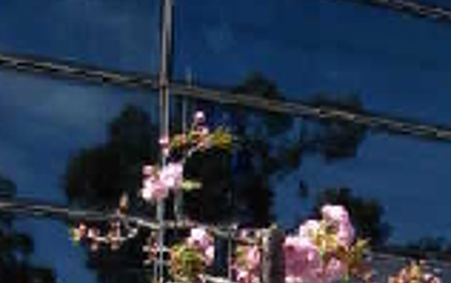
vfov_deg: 10.1
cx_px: 465
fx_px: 1501
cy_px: 540
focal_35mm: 122
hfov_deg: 16.7
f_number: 2.9
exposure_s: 1/813
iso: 79
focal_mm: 6.3
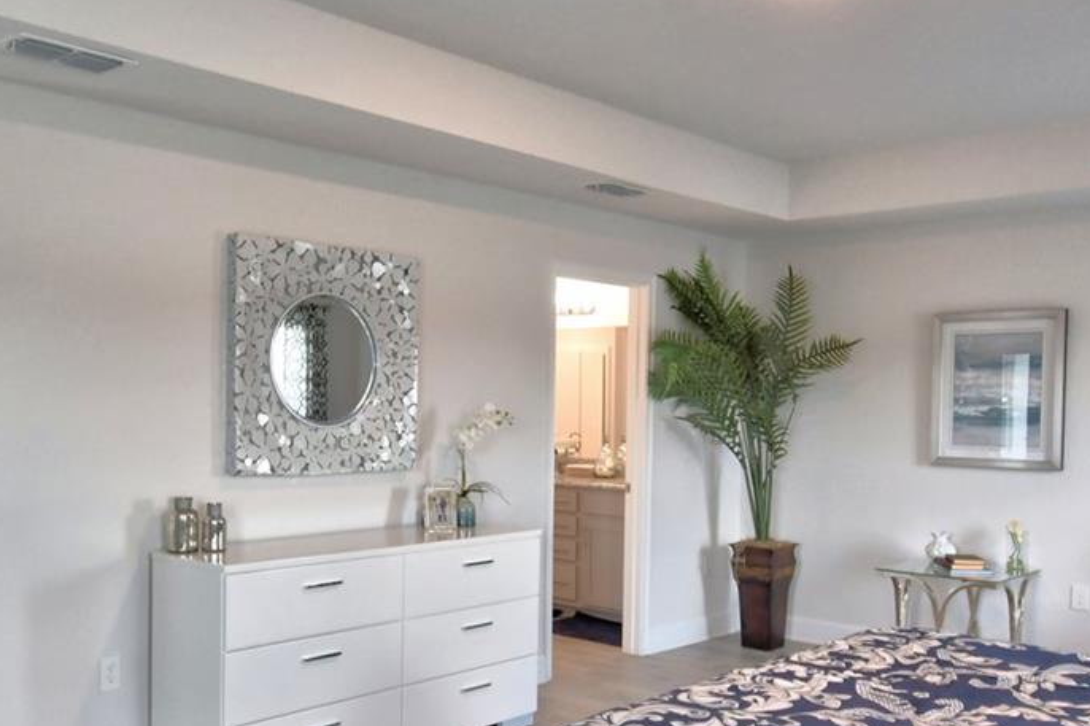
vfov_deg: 37.6
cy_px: 450
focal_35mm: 35
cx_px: 524
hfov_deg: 54.4
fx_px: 1059
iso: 400
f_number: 4.5
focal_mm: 10
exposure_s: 1/40
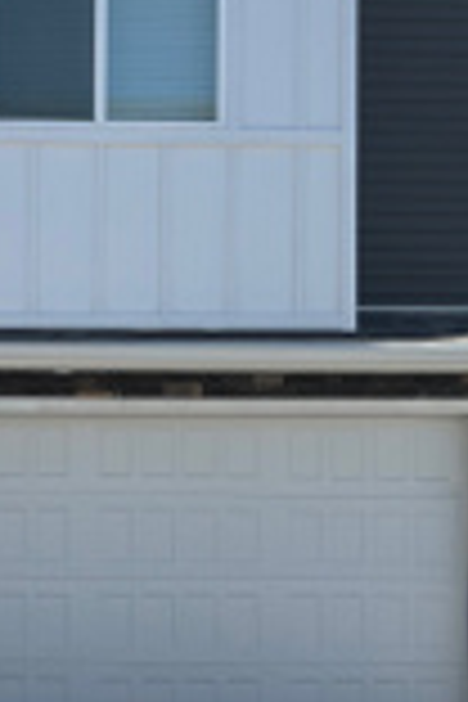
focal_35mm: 83
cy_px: 436
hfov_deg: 16.0
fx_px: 1618
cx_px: -36
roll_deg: +0.1
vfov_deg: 24.4
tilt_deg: +1.4
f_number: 1.5
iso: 50
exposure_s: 1/3257
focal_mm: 5.7
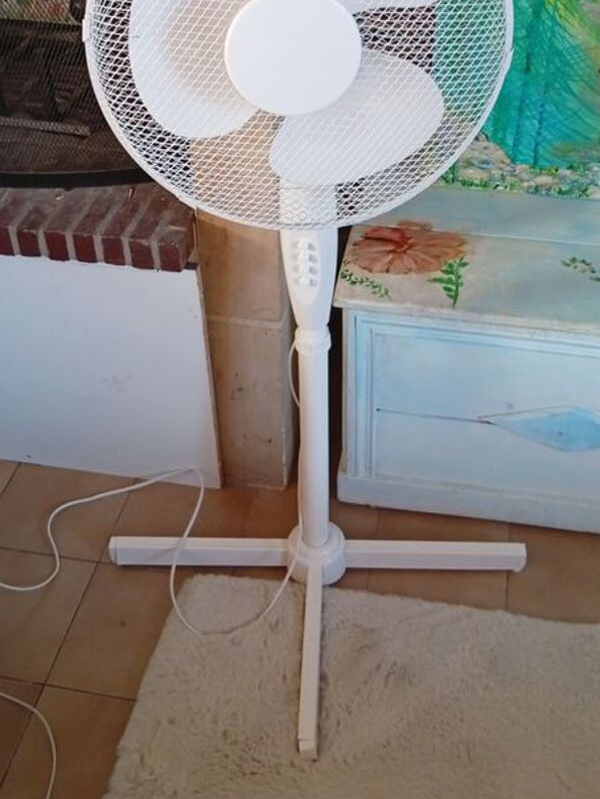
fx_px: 994
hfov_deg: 33.5
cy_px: 185
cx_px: 340
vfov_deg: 42.3
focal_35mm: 43
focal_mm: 3.96
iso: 978
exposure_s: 1/20
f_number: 1.8
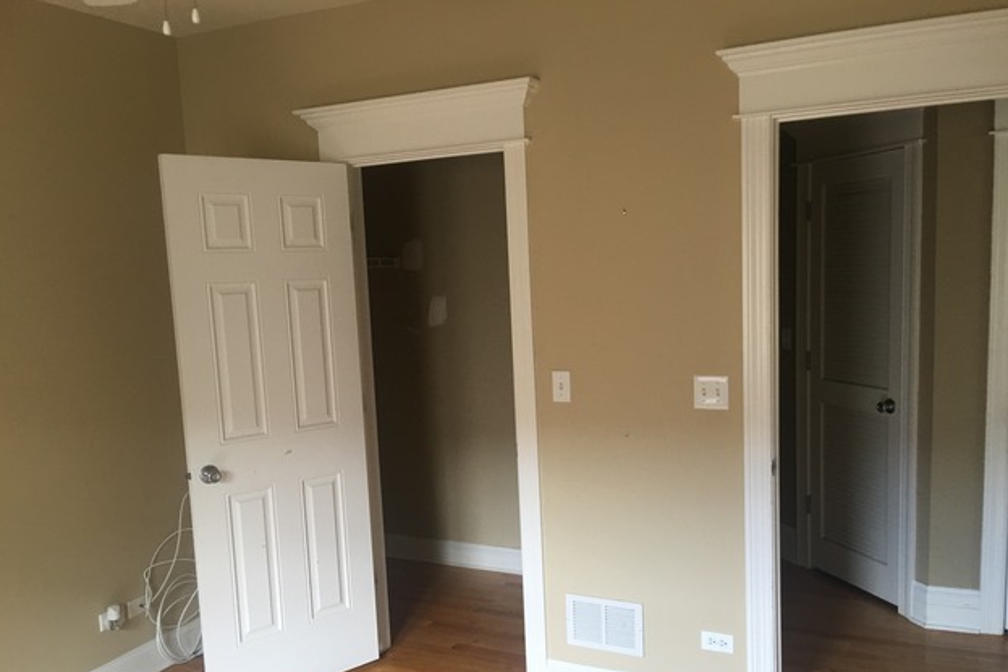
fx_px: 868
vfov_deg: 42.2
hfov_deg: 60.3
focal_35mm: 31
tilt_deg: -5.1
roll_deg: +2.3
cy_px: 385
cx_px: 515
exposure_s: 1/15
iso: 40
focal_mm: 4.15
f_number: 2.2
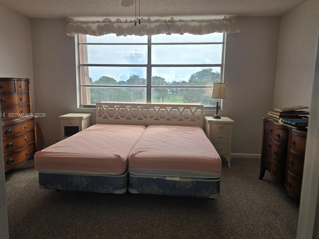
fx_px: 230
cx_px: 152
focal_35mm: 25
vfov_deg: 54.9
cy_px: 116
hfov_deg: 69.3
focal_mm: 6.3
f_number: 1.7
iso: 25
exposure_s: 1/180
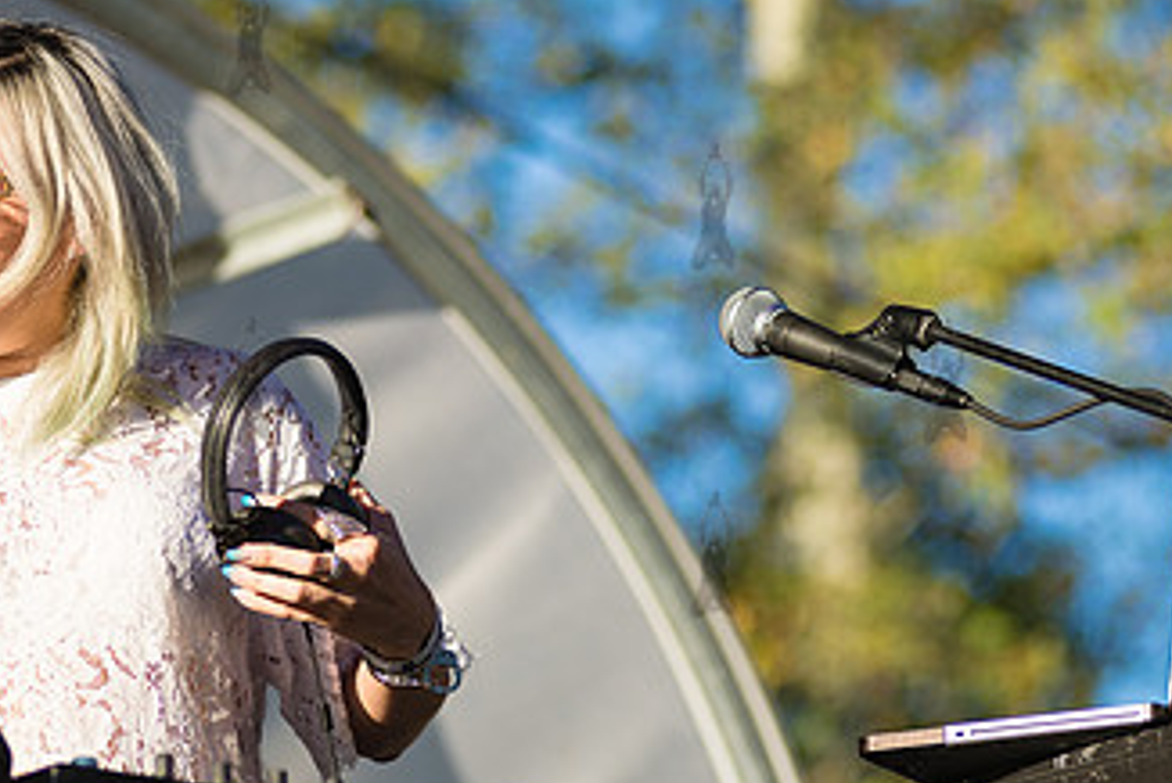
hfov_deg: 10.3
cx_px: 248
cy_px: 379
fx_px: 6484
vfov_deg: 6.9
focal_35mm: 199
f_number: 3.5
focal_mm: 112
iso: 160
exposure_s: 1/1000
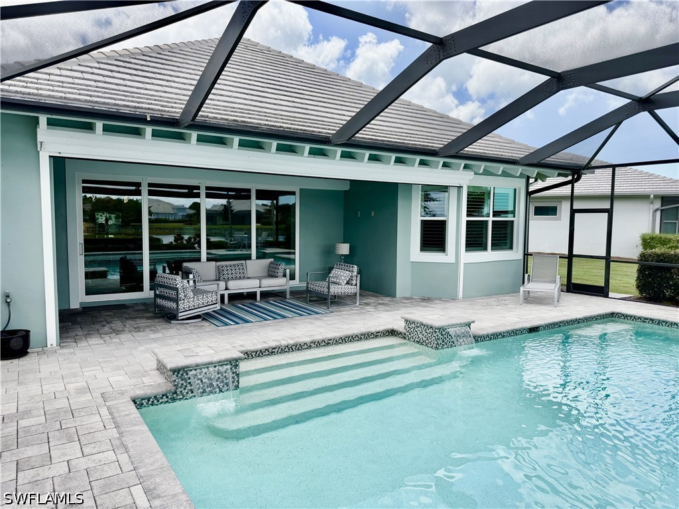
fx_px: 471
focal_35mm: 24
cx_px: 340
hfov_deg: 71.6
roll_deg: -0.2
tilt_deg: -4.6
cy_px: 254
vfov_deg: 56.8
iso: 80
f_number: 1.78
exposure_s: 1/1337
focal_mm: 6.76
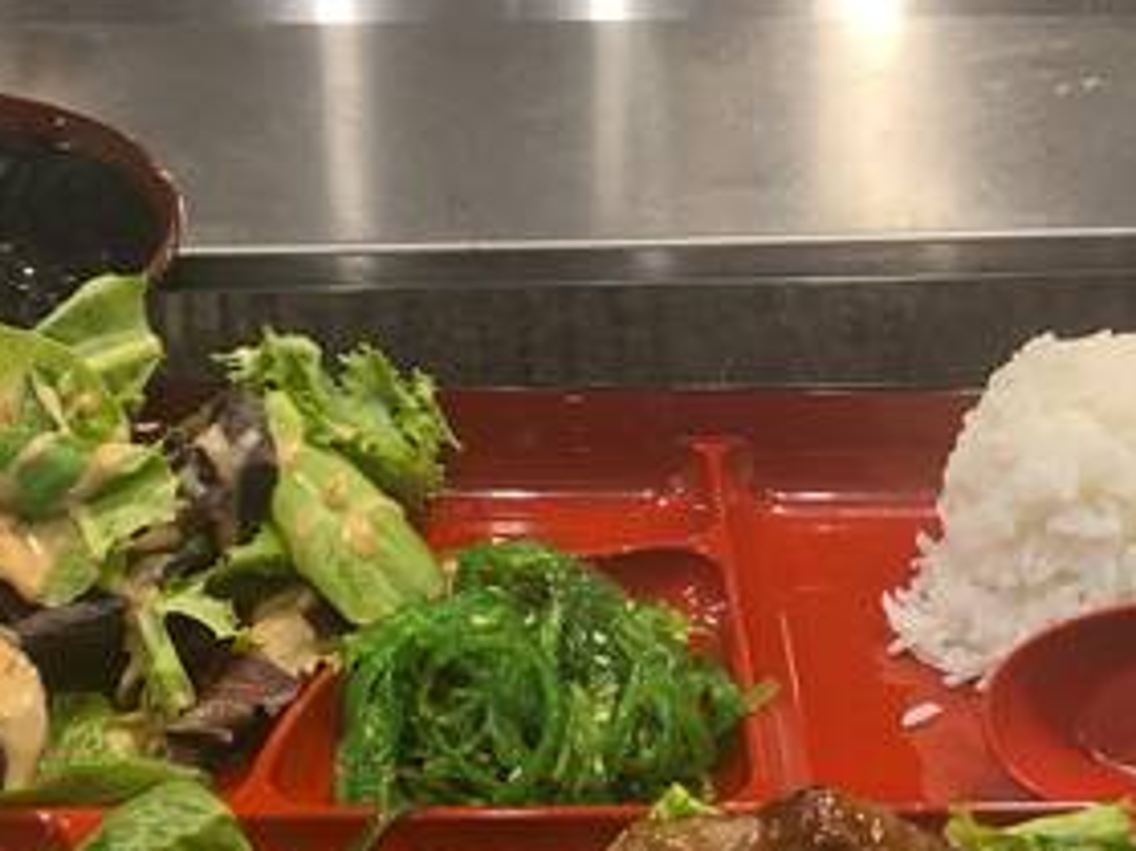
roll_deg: -3.0
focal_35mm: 59
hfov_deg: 32.6
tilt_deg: -40.0
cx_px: 711
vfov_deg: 24.0
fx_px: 1935
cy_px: 798
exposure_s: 1/60
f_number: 1.8
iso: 400
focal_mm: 3.99
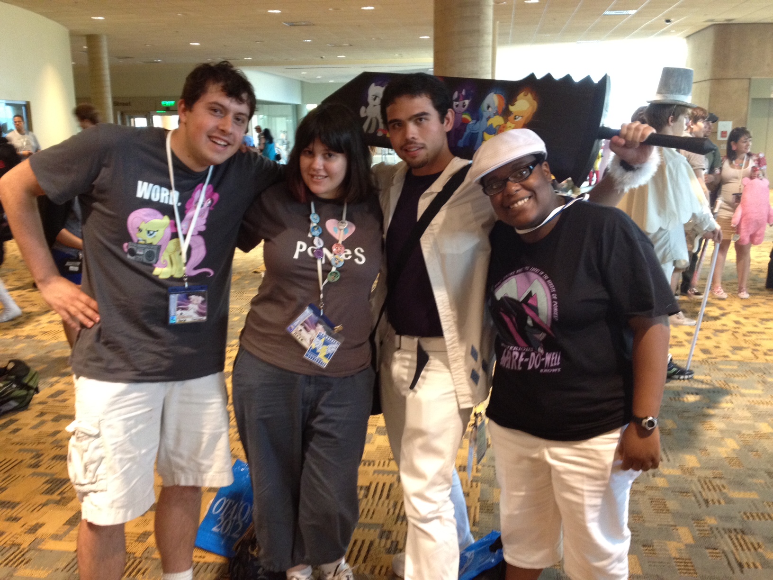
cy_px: 290
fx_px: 782
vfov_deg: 40.7
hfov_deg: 52.6
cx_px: 386
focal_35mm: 35
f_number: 2.4
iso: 250
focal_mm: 4.28
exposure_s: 1/20
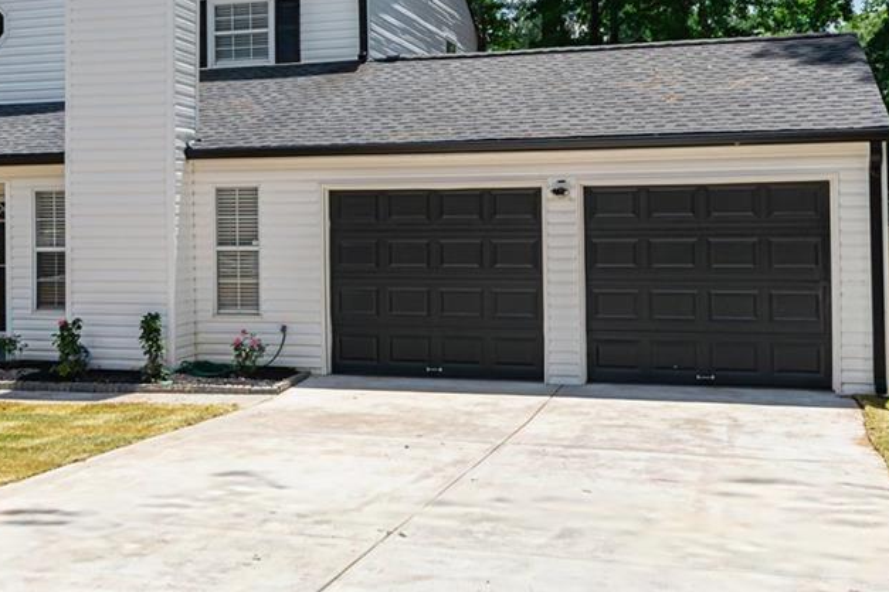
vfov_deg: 27.1
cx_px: 320
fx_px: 1210
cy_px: 135
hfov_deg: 40.0
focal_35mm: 49
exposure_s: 1/500
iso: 200
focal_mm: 20
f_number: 8
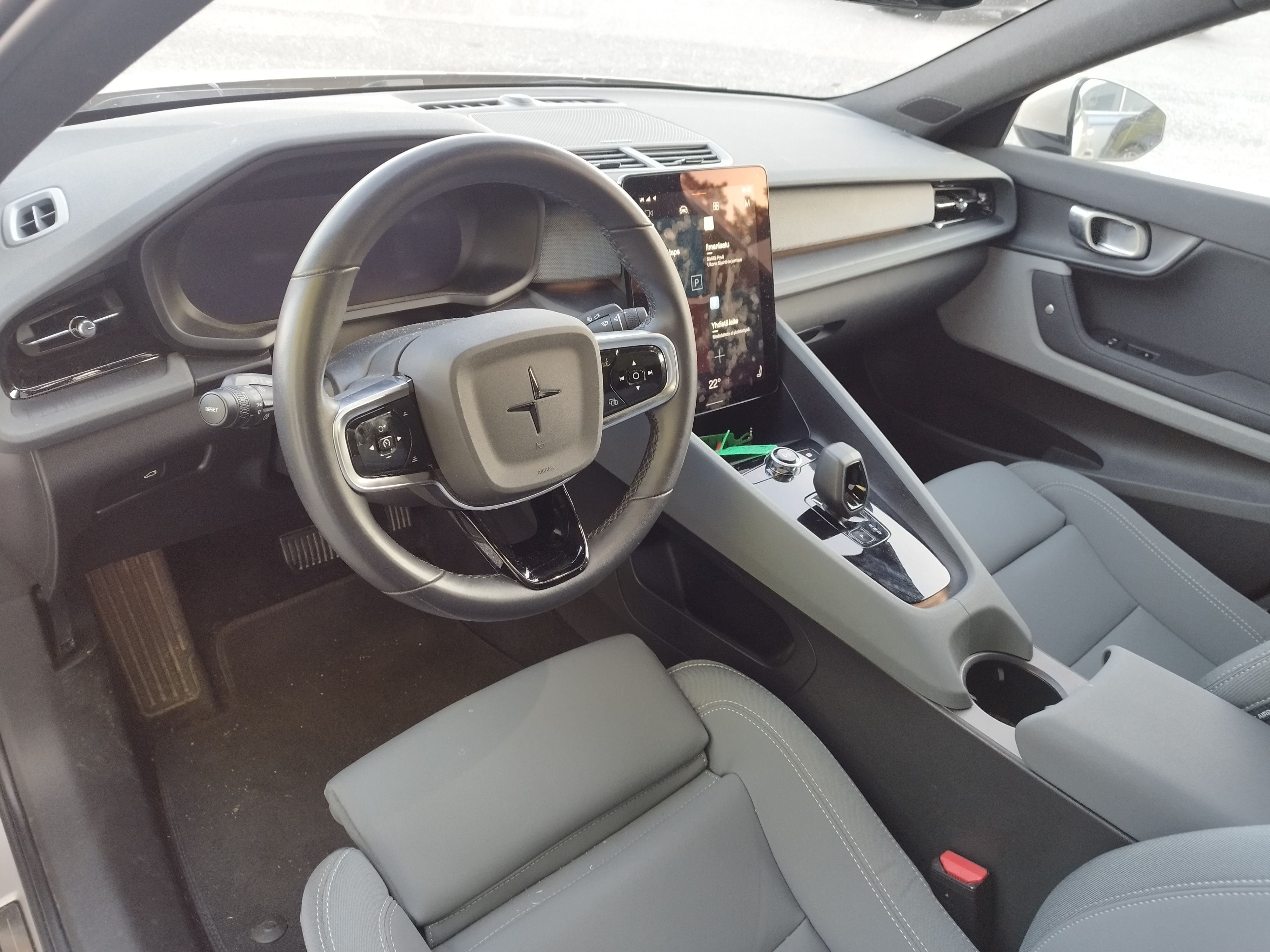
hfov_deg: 71.6
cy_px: 476
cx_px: 635
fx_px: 881
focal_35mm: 24
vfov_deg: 56.8
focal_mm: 5.89
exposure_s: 1/33.3
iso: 220
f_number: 1.89
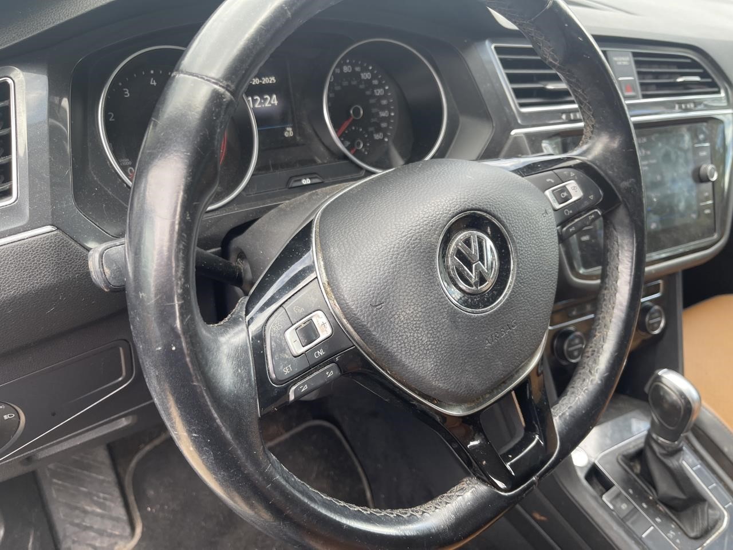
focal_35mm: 25
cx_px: 366
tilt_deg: -37.2
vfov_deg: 54.9
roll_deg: -8.2
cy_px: 275
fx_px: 529
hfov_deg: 69.4
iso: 50
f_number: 1.6
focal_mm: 5.1
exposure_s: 1/121
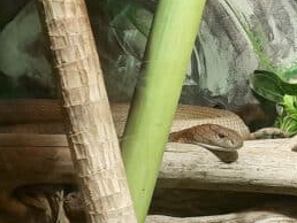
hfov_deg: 22.7
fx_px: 670
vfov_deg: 18.9
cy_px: 100
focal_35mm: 78
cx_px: 371
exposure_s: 1/60
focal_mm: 5.23
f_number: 1.8
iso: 320
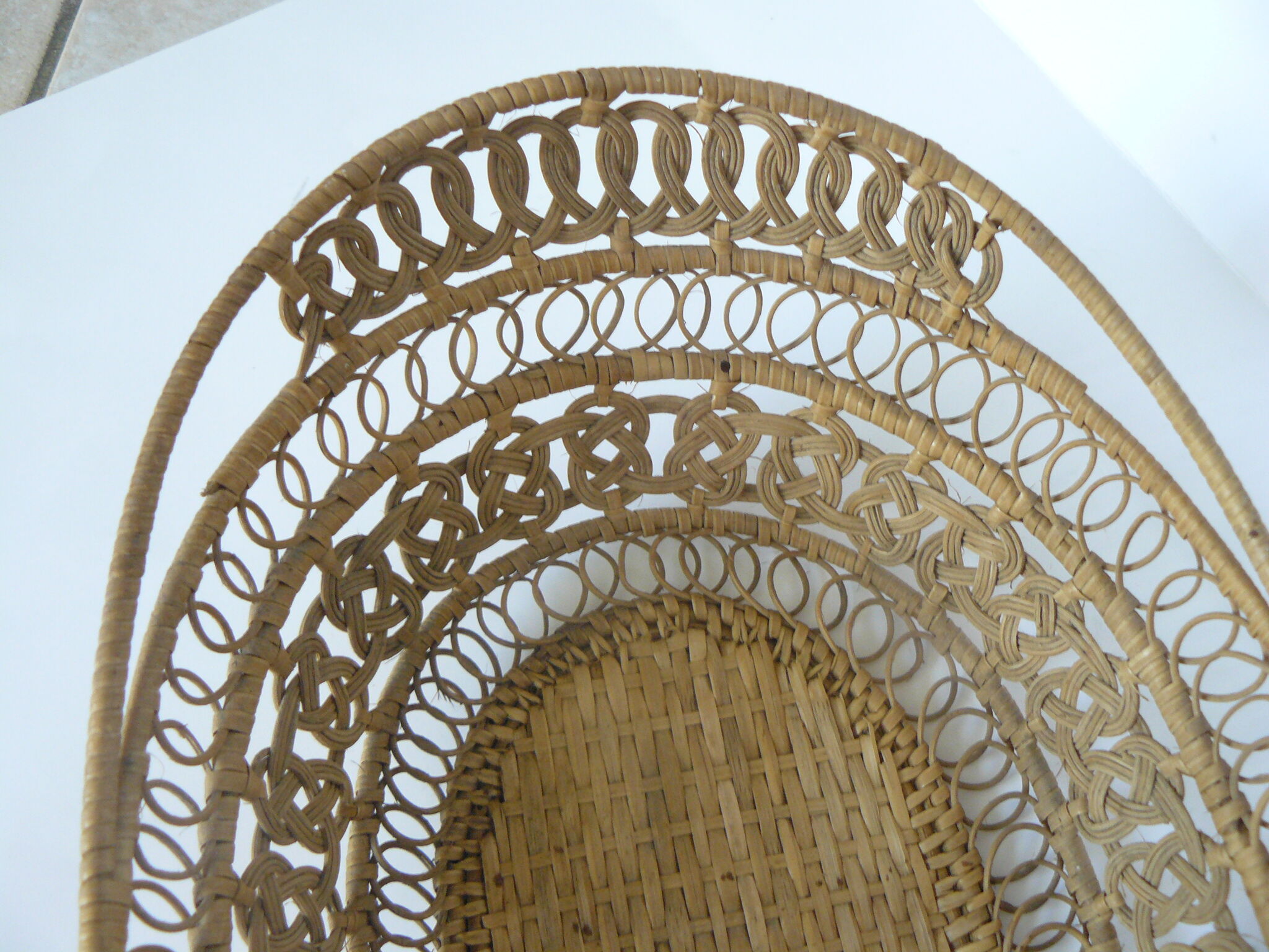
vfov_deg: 39.7
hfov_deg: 51.4
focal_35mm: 36
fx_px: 1320
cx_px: 634
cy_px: 476
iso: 200
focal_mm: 6
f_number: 2.8
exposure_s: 1/30
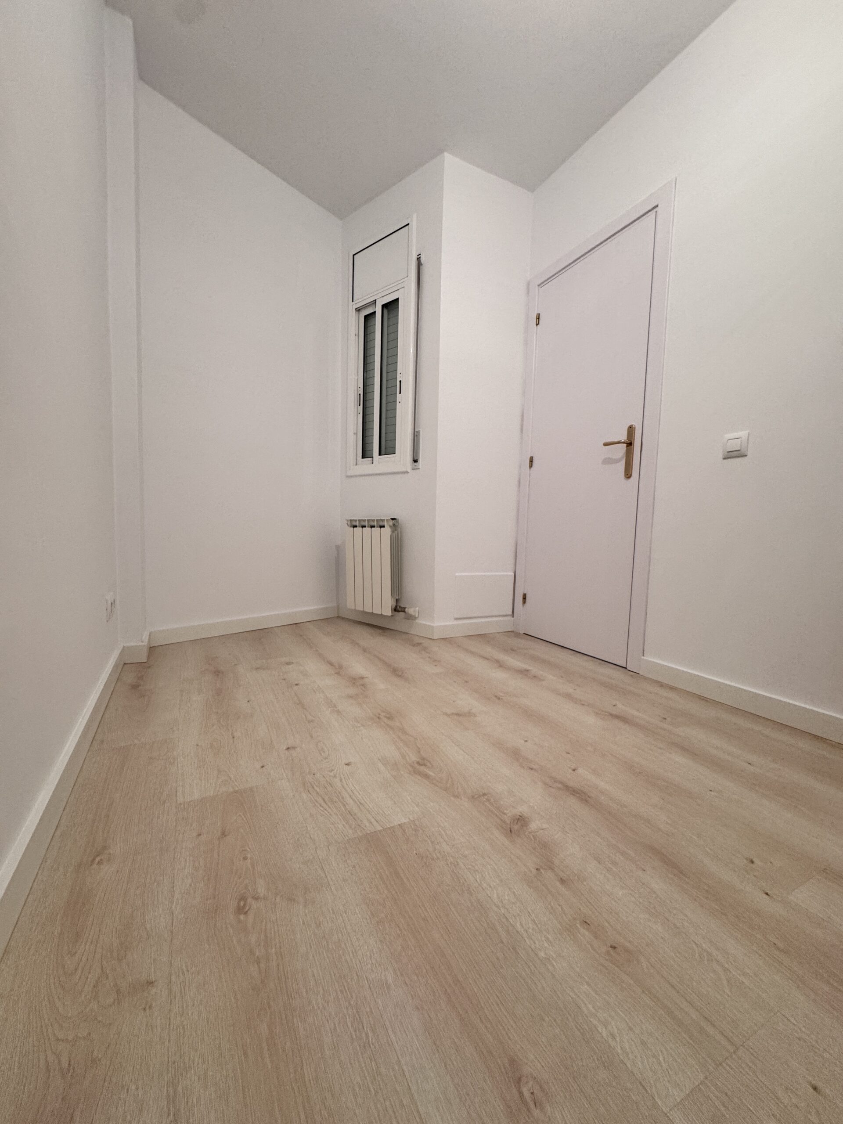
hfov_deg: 85.7
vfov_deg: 102.1
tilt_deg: -3.4
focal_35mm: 14
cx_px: 422
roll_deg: -1.5
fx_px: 455
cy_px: 562
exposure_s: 1/50
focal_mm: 2.22
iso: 160
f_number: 2.2
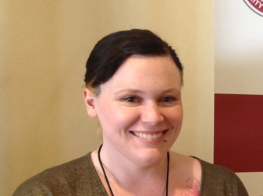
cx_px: 295
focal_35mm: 83
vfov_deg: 17.7
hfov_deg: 22.2
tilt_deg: -7.5
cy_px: 125
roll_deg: -2.2
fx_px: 630
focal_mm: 4.28
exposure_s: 1/15
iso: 125
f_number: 2.4
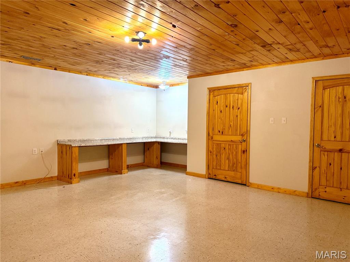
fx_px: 243
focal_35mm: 24
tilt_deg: -0.9
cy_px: 131
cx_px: 175
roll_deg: -0.9
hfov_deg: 71.6
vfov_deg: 56.8
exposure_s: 1/120
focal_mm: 6.76
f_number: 1.78
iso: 400
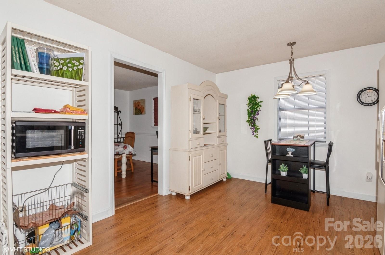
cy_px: 128
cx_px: 192
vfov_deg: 71.9
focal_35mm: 16
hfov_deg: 95.1
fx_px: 176
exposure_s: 1/60
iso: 200
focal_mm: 11
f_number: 8
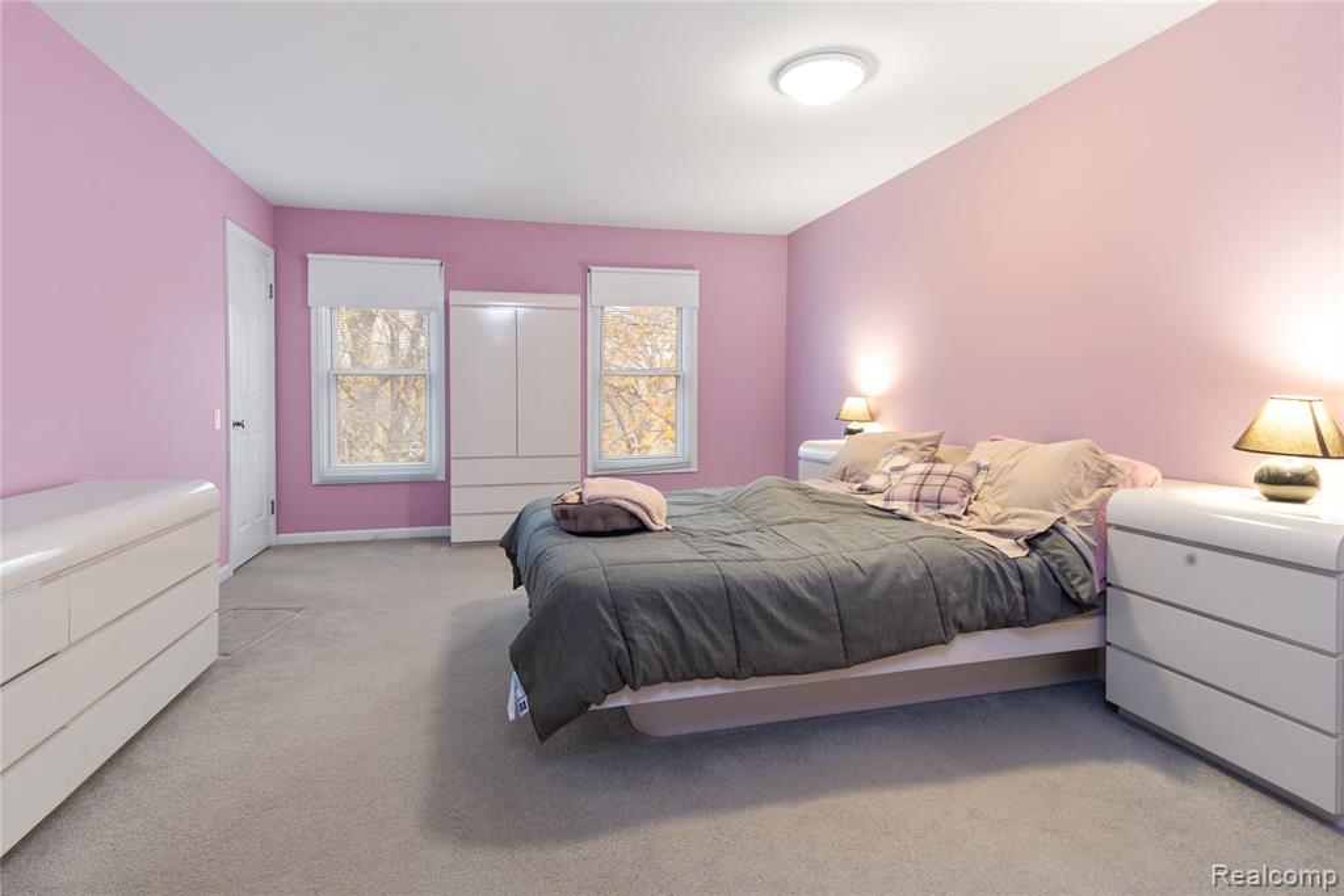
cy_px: 448
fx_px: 635
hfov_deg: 93.3
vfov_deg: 70.5
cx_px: 672
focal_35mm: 17
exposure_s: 1/1.67
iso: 320
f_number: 9
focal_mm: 17
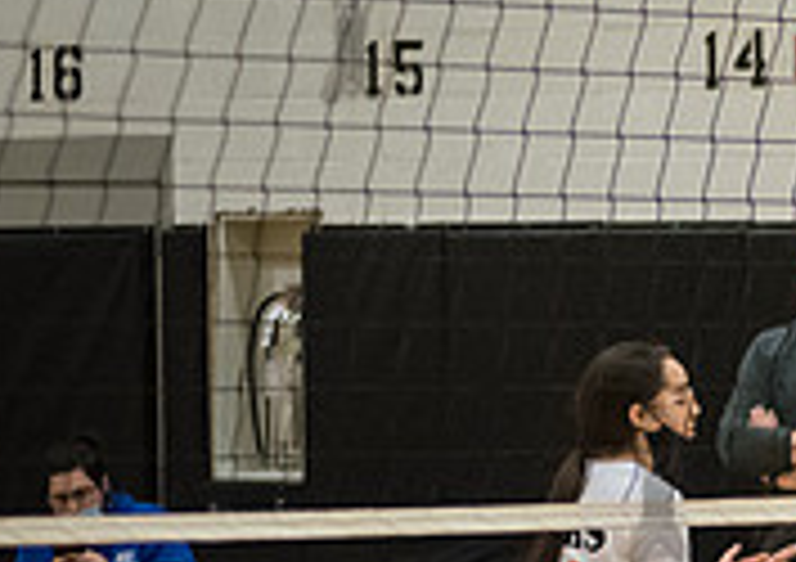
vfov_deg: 4.1
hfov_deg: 5.7
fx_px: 7747
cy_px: 710
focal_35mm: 344
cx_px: 1709
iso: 5000
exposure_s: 1/400
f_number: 3.2
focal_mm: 80
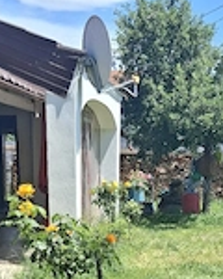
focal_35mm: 65
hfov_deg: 23.5
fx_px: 536
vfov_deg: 25.8
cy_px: 342
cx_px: 132
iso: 32
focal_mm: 4.69
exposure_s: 1/1667
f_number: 1.8
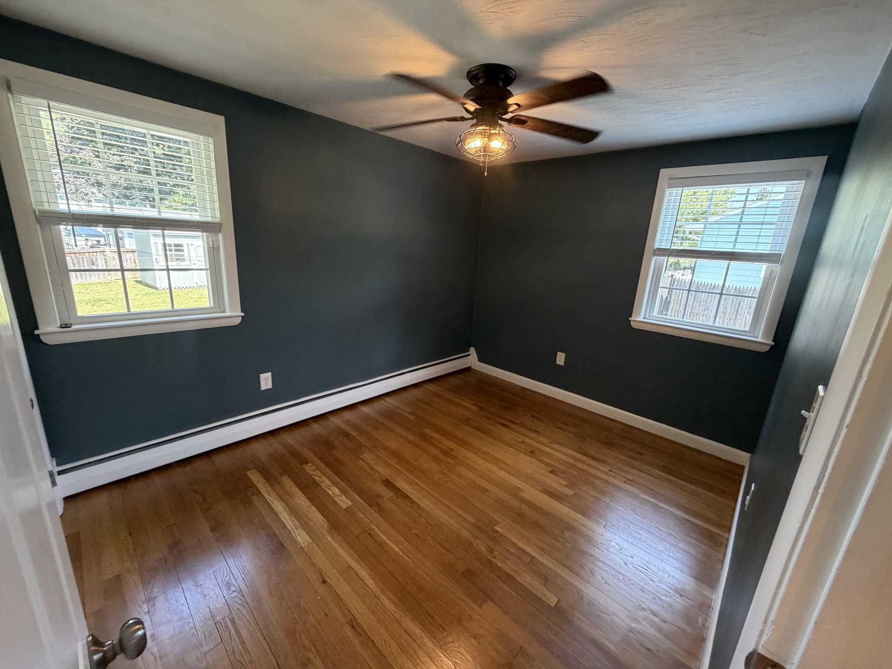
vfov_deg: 85.7
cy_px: 334
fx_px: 361
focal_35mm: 14
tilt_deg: -14.9
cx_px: 446
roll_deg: -3.1
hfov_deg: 102.1
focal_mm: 2.22
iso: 250
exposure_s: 1/60
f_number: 2.2
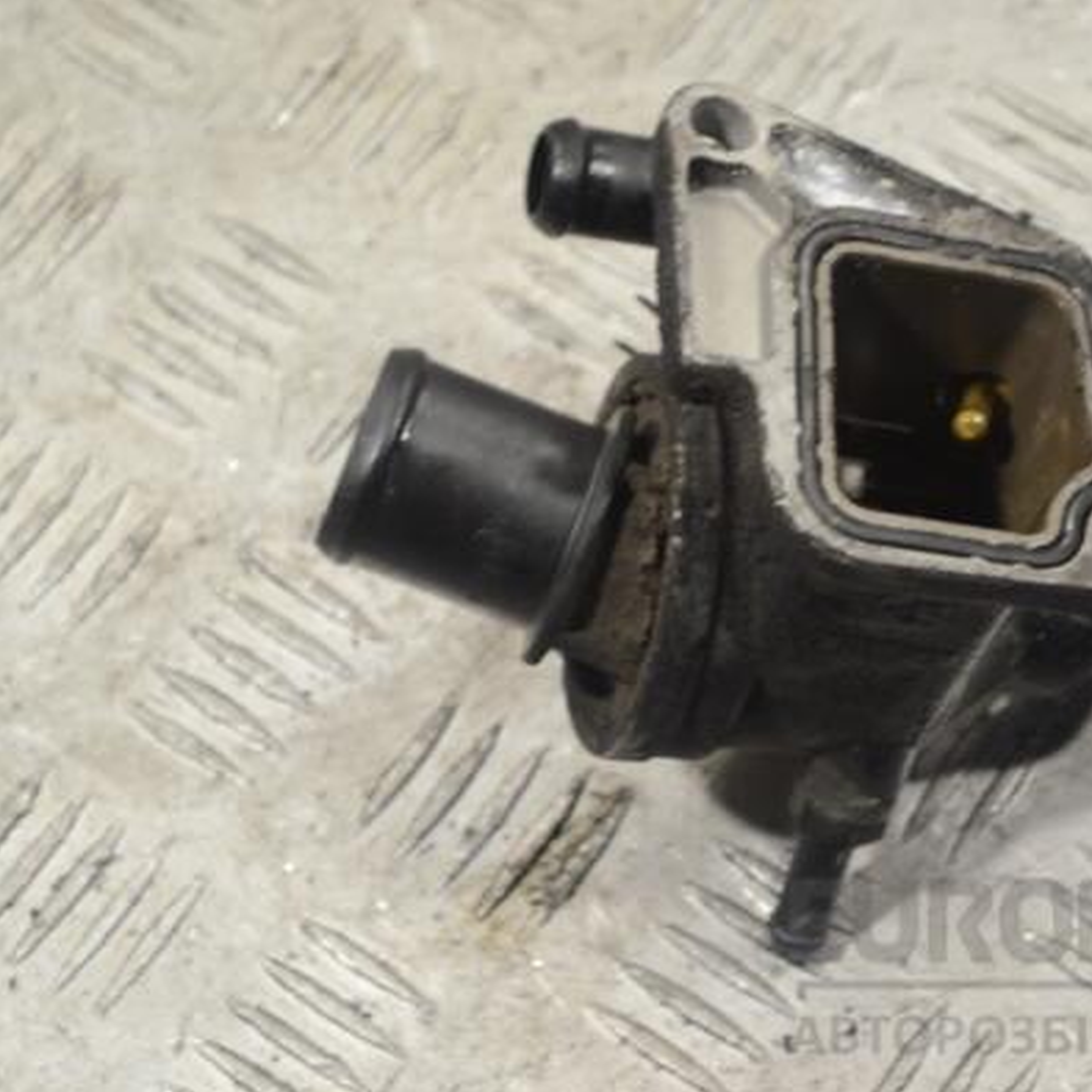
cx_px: 737
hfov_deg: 16.3
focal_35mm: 107
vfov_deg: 16.3
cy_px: 552
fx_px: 3806
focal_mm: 55
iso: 250
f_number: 5.6
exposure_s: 1/30
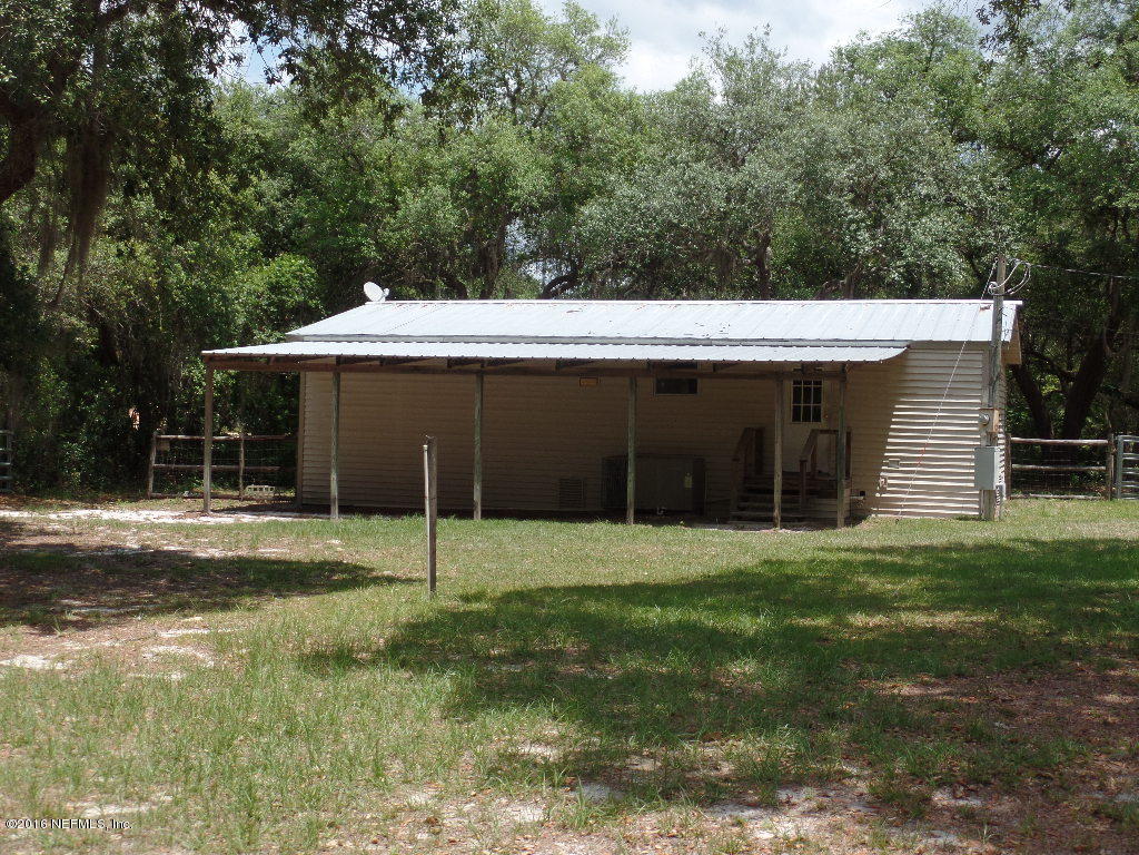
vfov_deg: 28.0
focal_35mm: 52
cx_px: 570
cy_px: 428
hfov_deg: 36.8
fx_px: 1711
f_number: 3.4
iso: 80
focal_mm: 9.2
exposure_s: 1/750
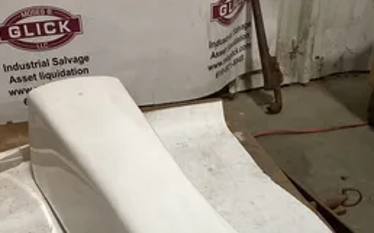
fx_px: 520
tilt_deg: -43.1
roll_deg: +1.4
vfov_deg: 23.0
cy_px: 288
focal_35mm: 51
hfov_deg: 39.6
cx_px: 196
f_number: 2.4
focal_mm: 3.3
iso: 160
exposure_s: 1/50
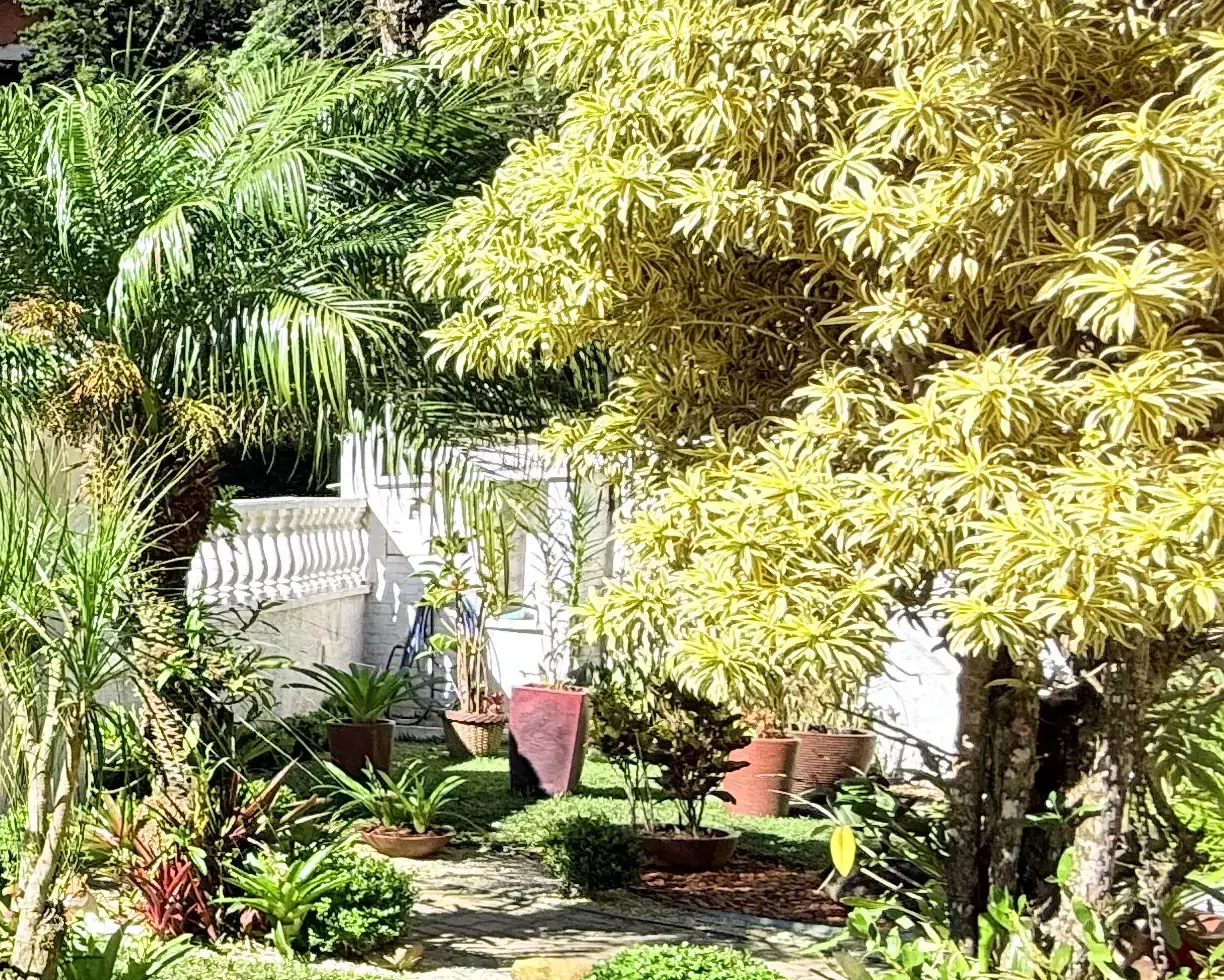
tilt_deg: -0.8
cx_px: -516
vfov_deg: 33.3
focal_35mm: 45
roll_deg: -1.0
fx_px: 1631
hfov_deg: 29.3
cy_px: 604
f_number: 2.2
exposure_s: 1/549
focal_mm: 2.22
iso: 50
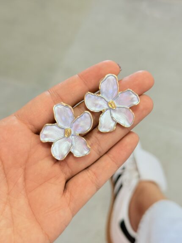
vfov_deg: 39.6
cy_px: 122
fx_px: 336
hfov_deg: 30.3
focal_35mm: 48
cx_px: 91
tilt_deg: -55.1
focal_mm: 6.76
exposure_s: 1/60
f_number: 1.78
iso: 125
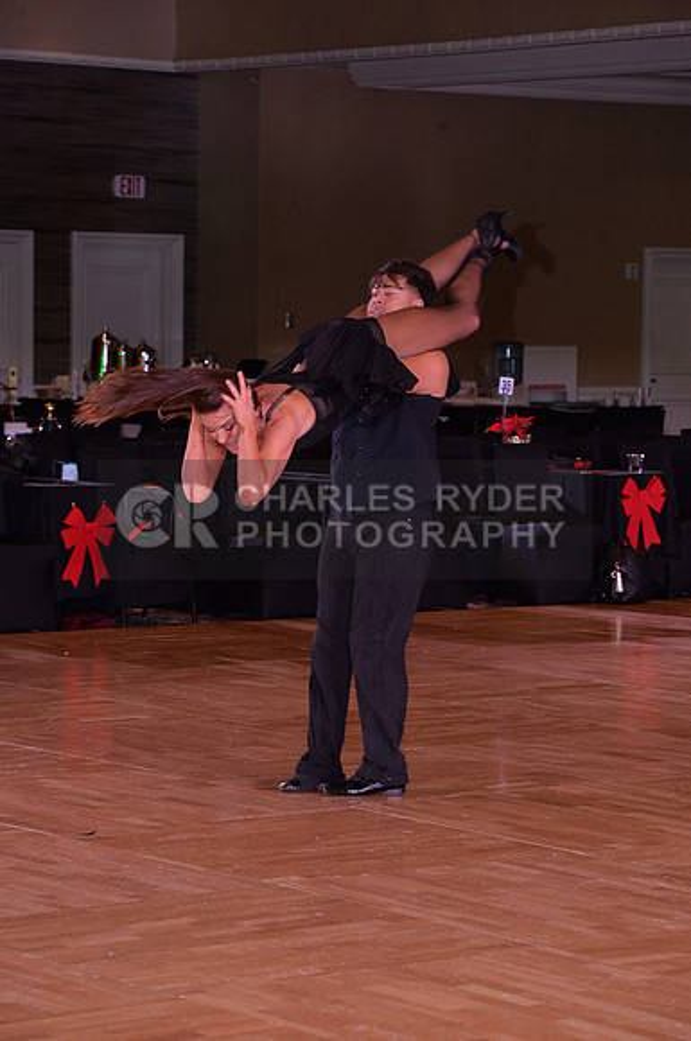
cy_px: 520
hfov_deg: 10.9
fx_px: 3609
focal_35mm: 125
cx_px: 346
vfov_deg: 16.4
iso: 2000
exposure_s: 1/250
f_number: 7.1
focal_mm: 125
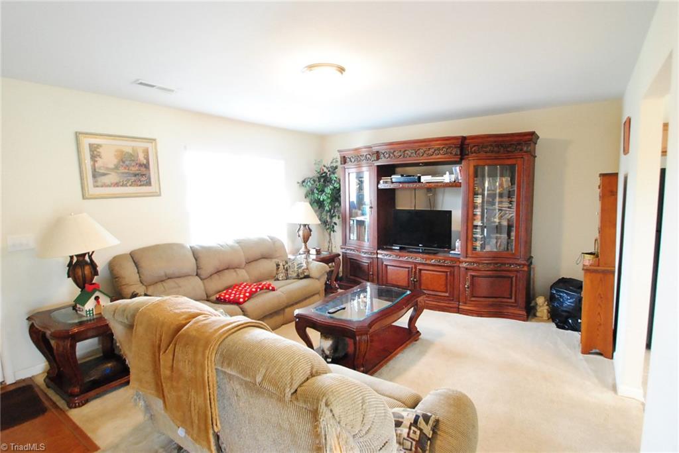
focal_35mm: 18
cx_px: 340
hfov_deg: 90.0
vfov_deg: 67.5
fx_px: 340
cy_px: 226
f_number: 7.1
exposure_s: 1/10
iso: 1600
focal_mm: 12
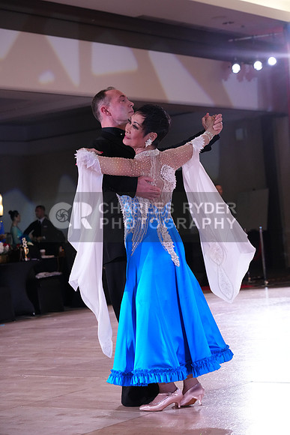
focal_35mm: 82
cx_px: 145
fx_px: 990
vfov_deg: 24.8
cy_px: 218
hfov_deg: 16.7
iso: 3200
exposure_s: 1/250
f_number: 5
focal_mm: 82
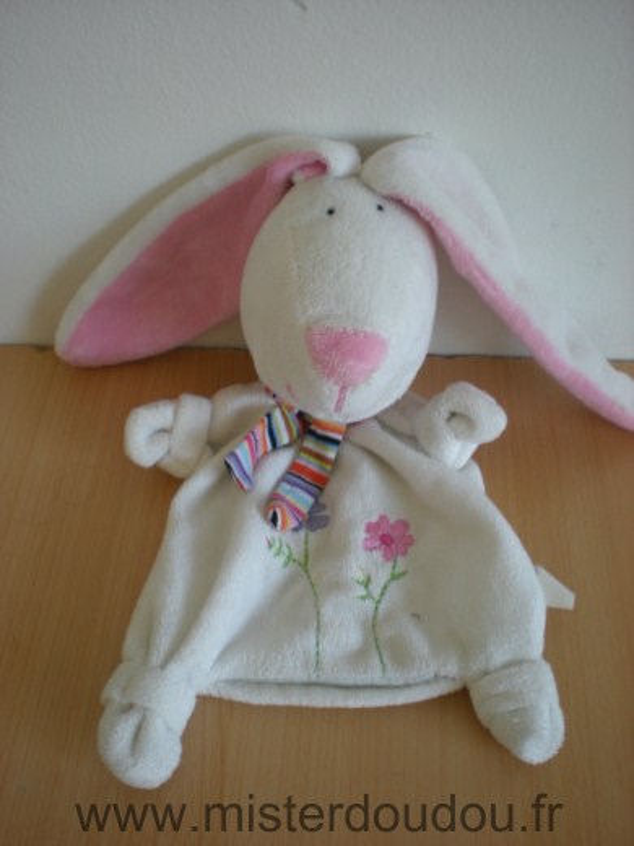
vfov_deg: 49.0
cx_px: 317
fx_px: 928
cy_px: 423
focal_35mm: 38
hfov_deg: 37.7
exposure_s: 1/18
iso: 64
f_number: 3.1
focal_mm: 6.3
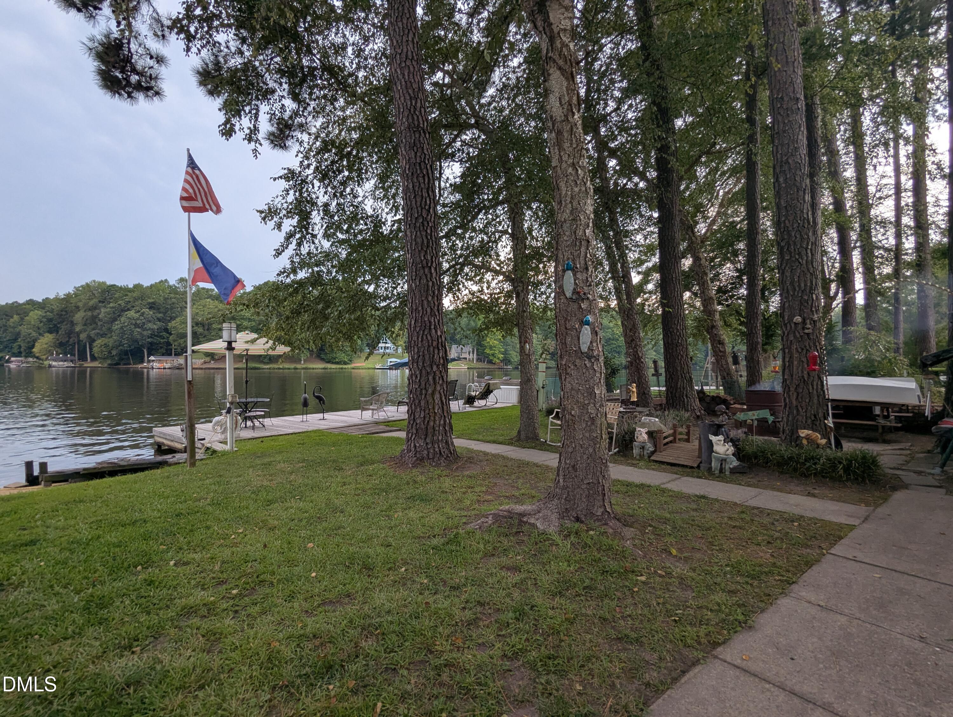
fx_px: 441
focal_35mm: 16
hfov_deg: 94.4
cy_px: 358
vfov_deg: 78.2
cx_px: 476
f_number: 2.2
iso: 50
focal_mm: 2.35
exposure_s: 1/331
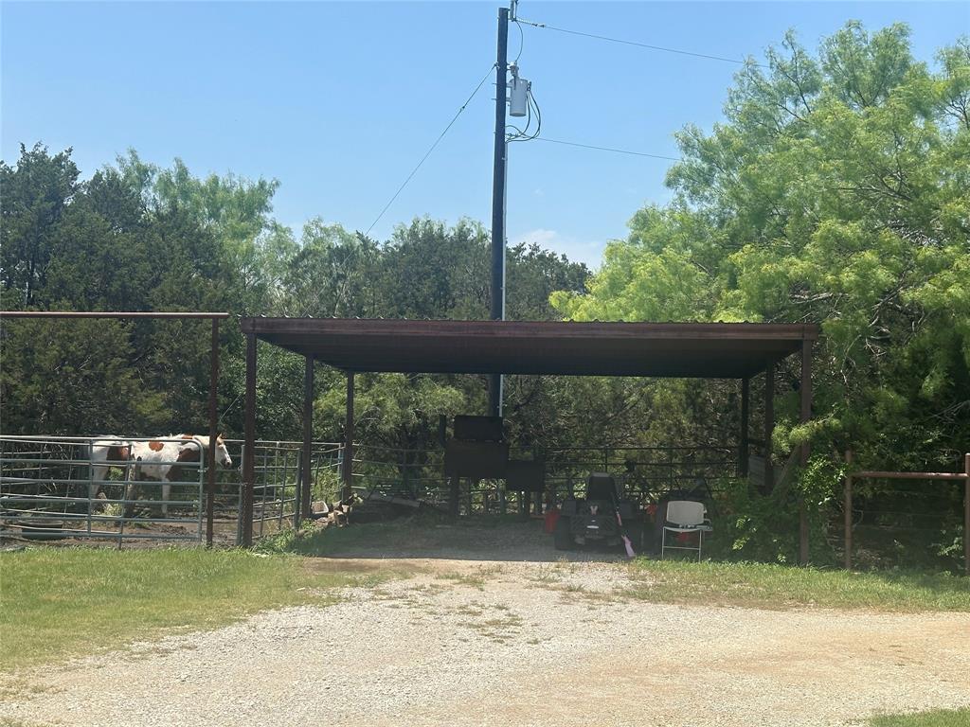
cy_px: 364
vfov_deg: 30.3
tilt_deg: -1.3
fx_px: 1345
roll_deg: -1.5
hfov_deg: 39.7
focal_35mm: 48
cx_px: 485
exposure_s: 1/3731
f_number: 1.78
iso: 64
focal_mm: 6.86
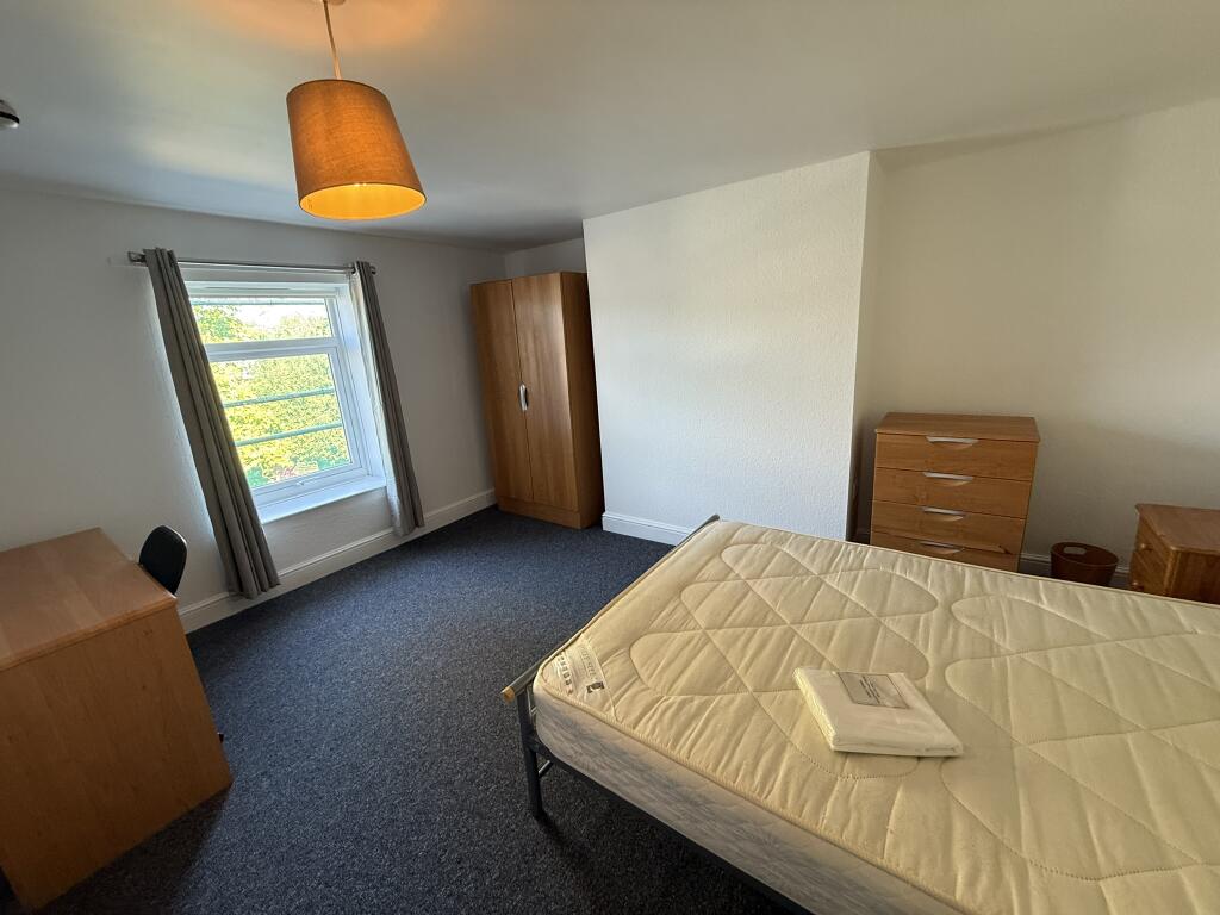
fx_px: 493
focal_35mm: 14
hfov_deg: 102.1
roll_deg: +4.3
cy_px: 458
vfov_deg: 85.7
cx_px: 610
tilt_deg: -14.0
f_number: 2.2
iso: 250
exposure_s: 1/50
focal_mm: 2.22
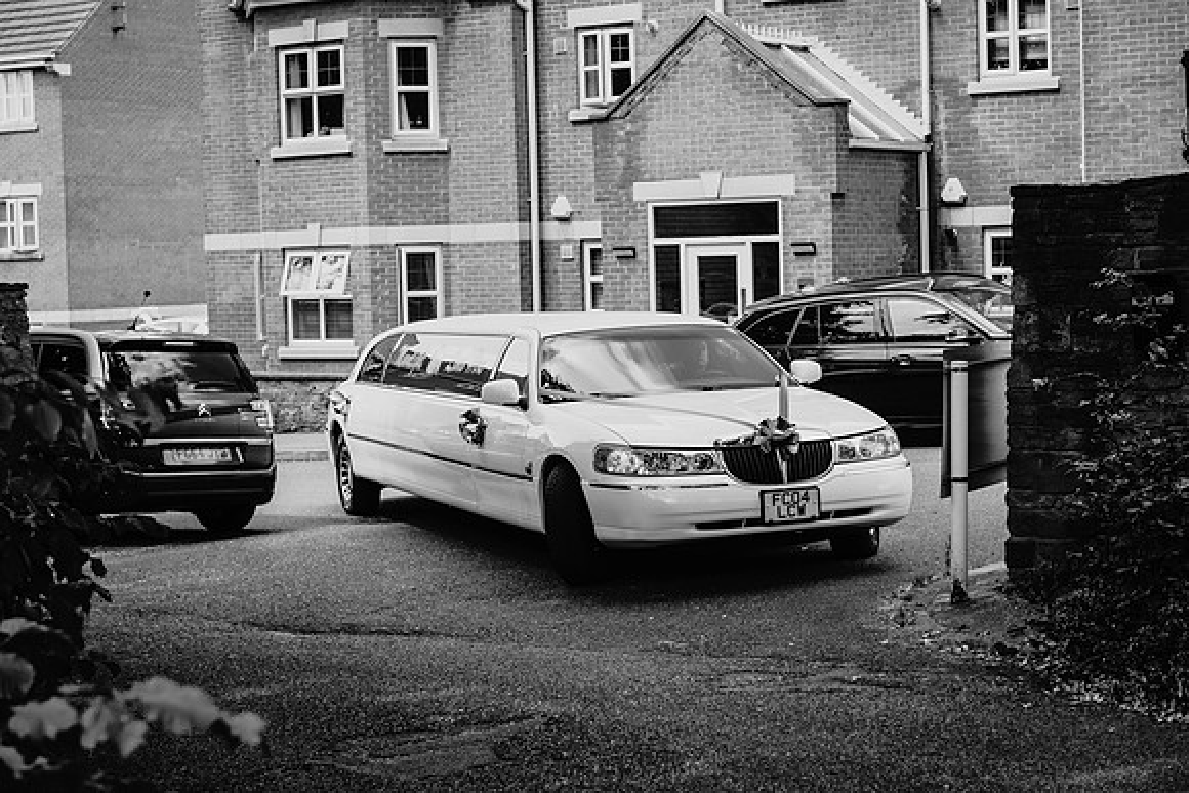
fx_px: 2315
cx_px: 594
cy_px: 396
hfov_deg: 28.8
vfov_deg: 19.4
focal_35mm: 70
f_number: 4
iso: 100
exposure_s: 1/400
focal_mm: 70
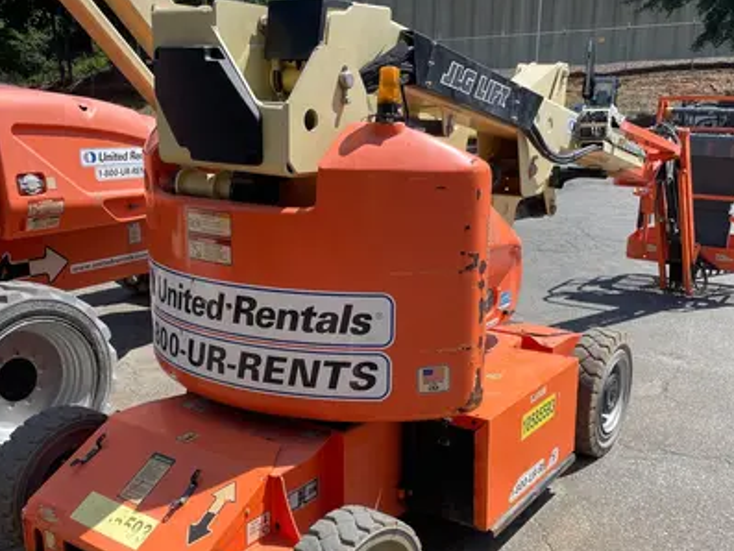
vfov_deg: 39.4
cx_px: 388
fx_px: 764
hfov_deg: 51.3
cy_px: 345
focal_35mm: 36
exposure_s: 1/2506
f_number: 1.6
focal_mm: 4.2
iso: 32
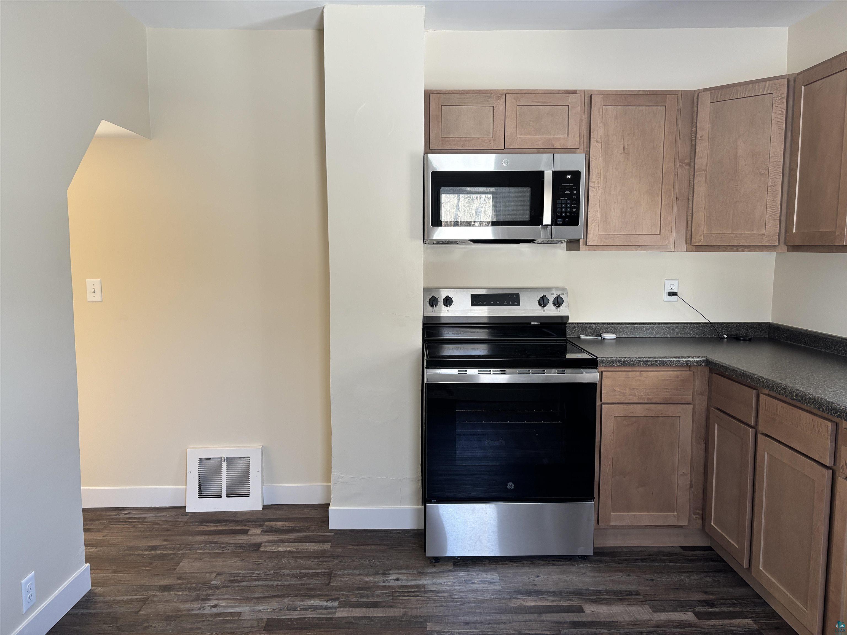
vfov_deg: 53.1
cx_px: 424
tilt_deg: -6.0
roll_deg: -0.2
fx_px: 636
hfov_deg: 67.3
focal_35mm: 26
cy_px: 318
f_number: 1.6
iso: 125
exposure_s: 1/86
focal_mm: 5.96
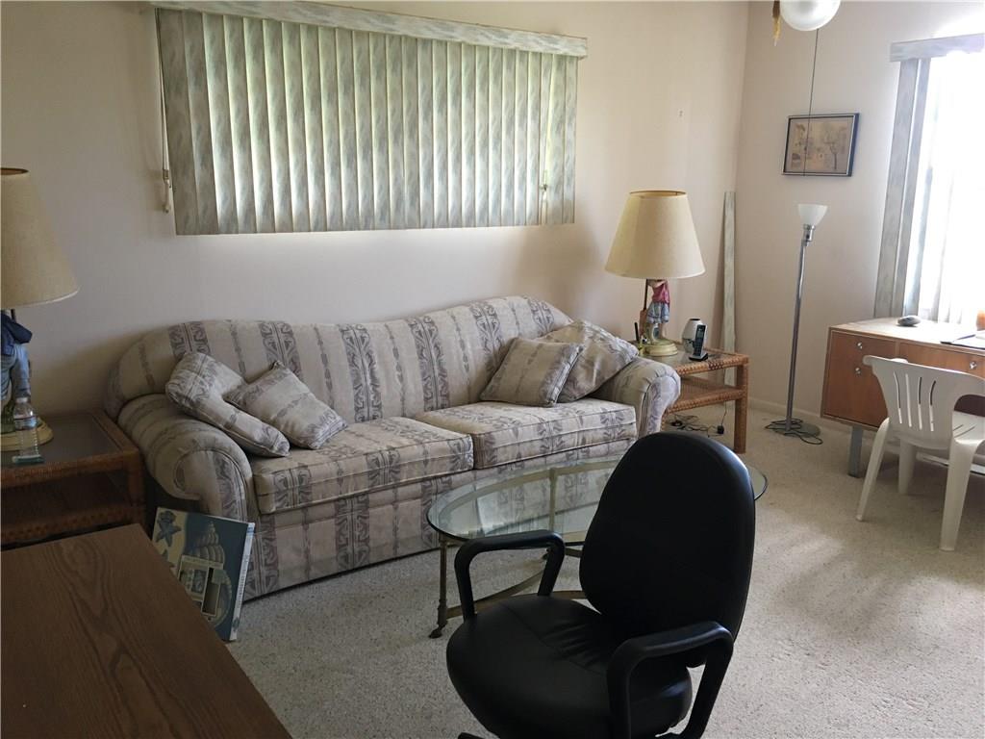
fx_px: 825
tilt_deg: -11.9
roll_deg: -1.8
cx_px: 492
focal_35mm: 29
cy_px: 370
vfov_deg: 48.2
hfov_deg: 61.7
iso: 125
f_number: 2.2
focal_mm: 4.15
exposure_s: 1/30
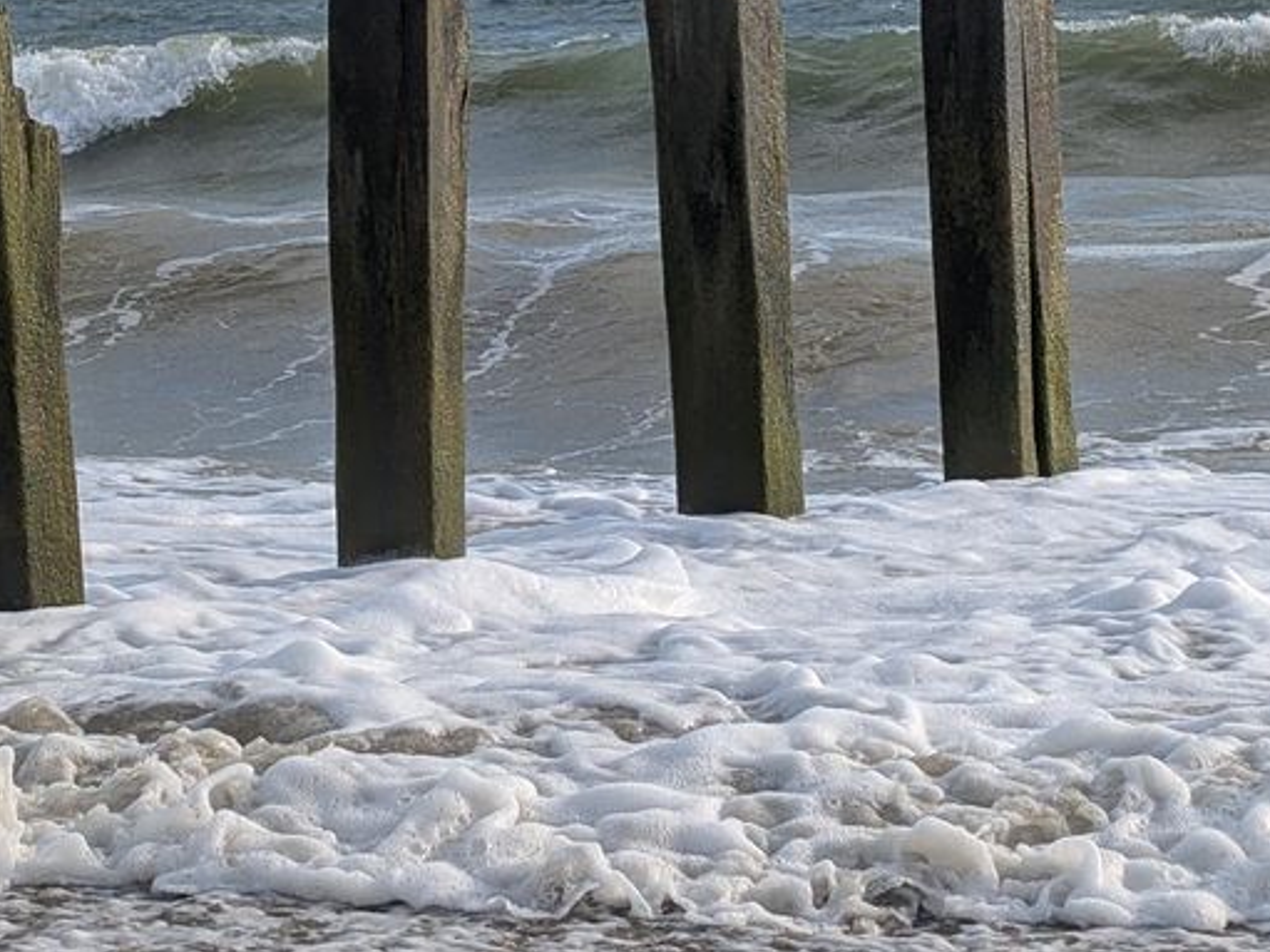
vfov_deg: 12.0
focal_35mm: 123
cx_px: 395
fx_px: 4512
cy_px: 176
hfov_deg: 16.0
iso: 26
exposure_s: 1/1311
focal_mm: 6.9
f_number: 1.68
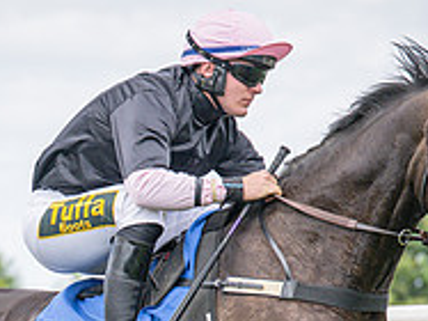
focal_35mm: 500
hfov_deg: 4.0
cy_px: 395
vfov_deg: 3.0
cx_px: 19
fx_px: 6178
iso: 400
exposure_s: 1/2000
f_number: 4
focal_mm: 120
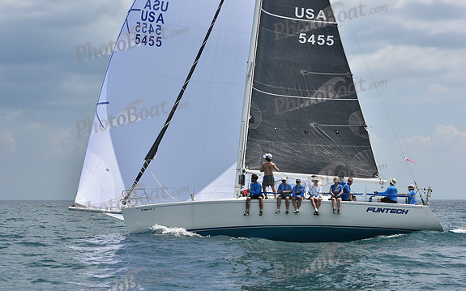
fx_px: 914
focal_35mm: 72
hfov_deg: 28.6
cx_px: 232
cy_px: 147
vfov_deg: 18.1
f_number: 9
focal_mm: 70
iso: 250
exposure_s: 1/1250
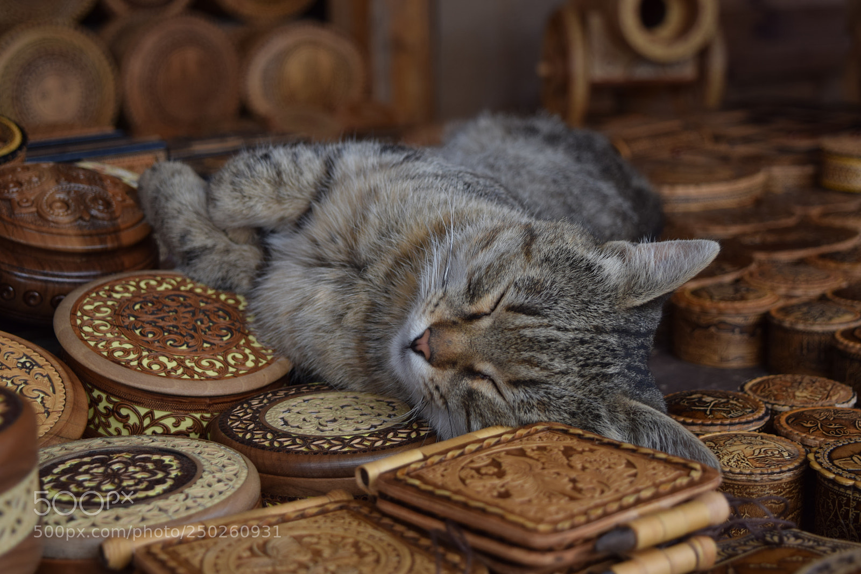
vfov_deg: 22.6
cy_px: 287
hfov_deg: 33.4
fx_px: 1435
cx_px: 430
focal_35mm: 60
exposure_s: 1/40
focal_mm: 40
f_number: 5.6
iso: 100
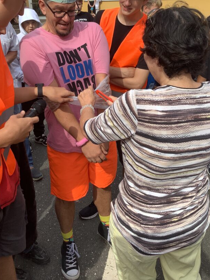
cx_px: 101
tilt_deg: -19.7
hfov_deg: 36.8
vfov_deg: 47.4
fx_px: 316
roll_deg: +2.7
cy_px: 105
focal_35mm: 39
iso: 25
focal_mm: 3.3
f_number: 2.4
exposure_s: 1/799
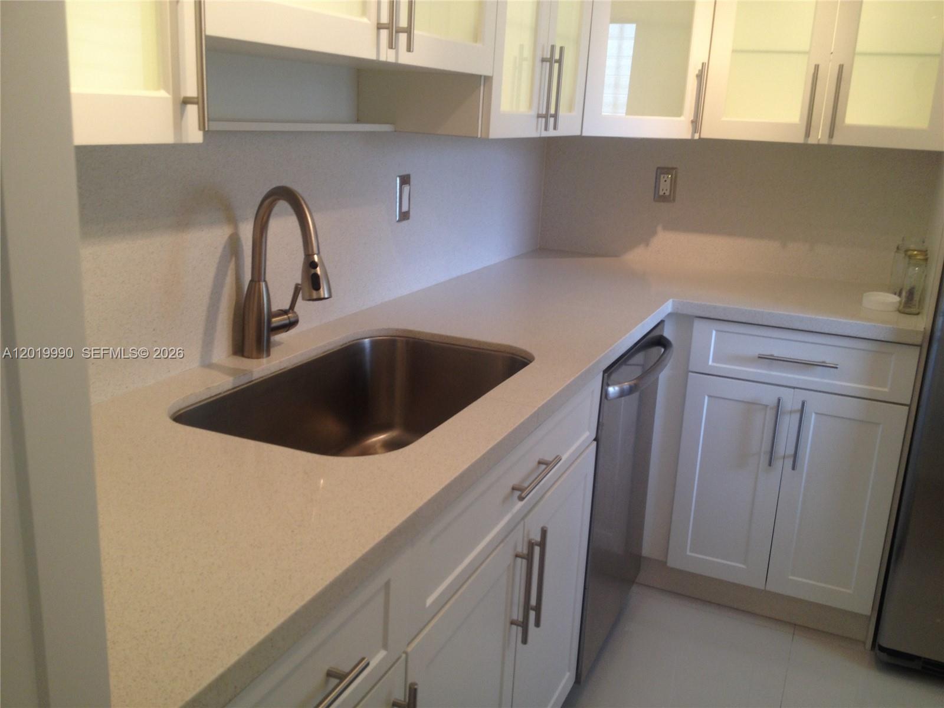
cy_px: 354
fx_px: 954
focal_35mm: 35
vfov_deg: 40.7
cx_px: 472
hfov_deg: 52.6
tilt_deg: -20.0
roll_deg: -2.3
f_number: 2.4
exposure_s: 1/20
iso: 64
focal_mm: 4.28
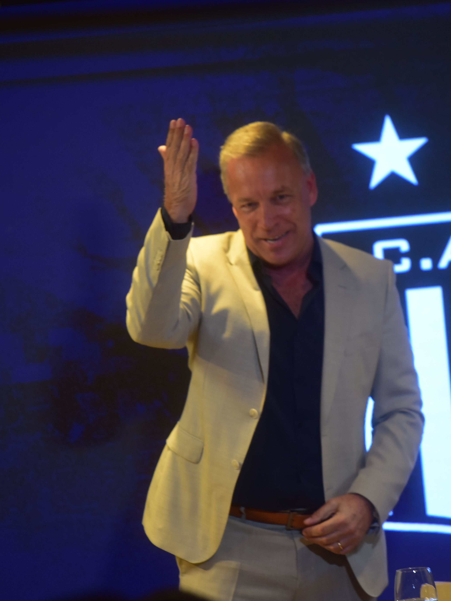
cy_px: 289
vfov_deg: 8.8
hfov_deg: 6.6
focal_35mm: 224
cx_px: 261
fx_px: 3891
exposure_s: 1/250
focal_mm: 145
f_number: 2.8
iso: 1250
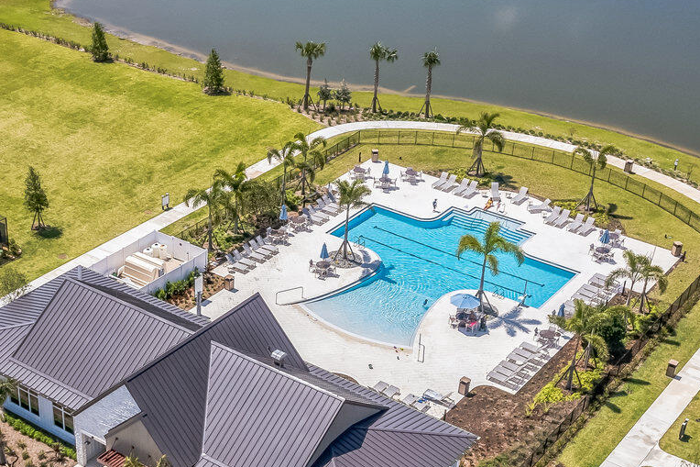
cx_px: 183
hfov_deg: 33.3
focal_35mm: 59
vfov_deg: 22.8
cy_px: 348
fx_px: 1147
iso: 100
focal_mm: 8.38
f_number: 2.8
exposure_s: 1/3000
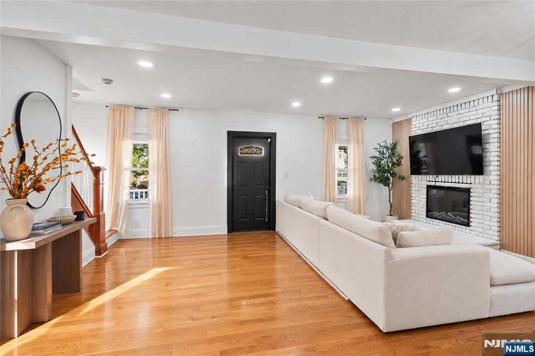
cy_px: 178
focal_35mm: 16
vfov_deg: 73.7
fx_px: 238
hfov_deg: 96.8
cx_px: 268
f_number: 9
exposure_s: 1/20
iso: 2000
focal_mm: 16
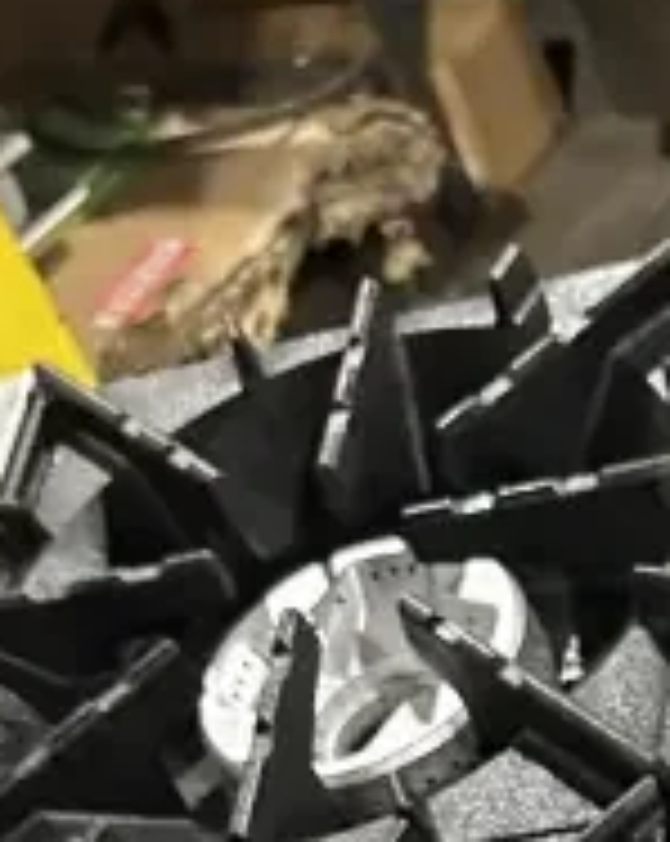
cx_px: 710
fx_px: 2534
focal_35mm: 102
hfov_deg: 14.7
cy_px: 1475
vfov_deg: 16.2
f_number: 1.78
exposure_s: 1/60
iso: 640
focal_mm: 6.86
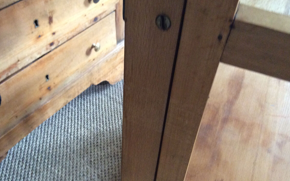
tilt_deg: -46.3
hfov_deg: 50.4
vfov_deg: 32.8
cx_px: 137
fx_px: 308
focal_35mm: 39
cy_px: 98
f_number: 2.4
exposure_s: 1/25
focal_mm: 3.3
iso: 200
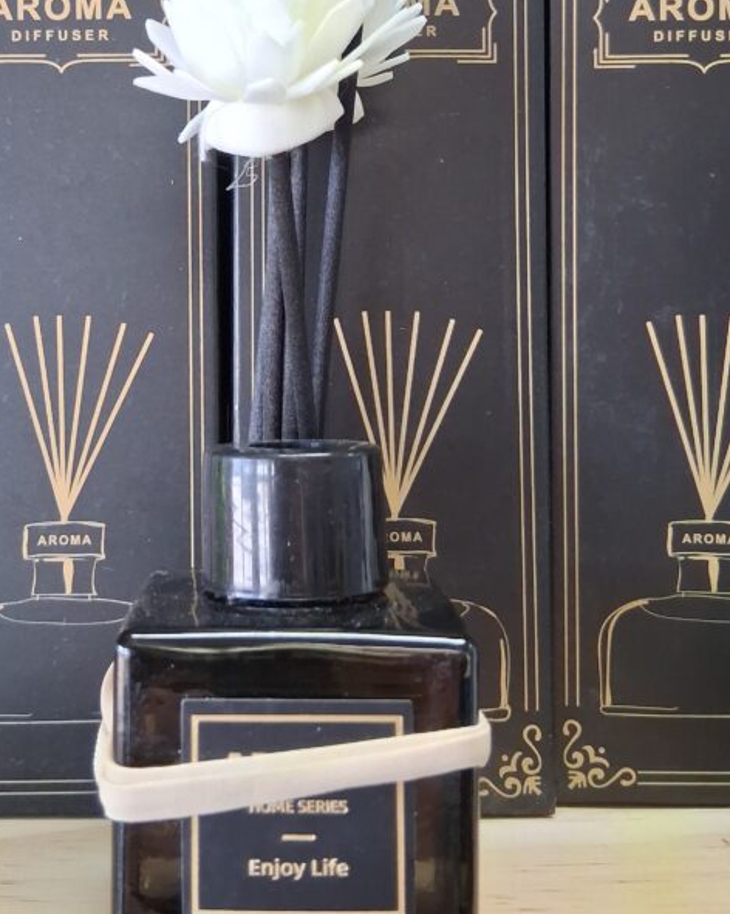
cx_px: 237
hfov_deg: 33.8
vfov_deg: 41.0
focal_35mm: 44
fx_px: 1190
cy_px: 249
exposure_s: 1/120
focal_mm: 3.98
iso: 400
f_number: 1.8
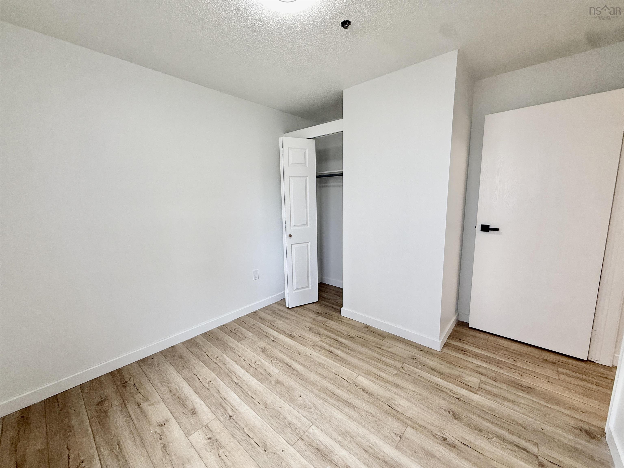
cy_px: 234
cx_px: 312
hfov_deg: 102.1
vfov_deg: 85.7
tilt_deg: -9.1
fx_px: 252
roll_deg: +1.6
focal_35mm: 14
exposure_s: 1/120
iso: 125
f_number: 2.2
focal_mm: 2.22
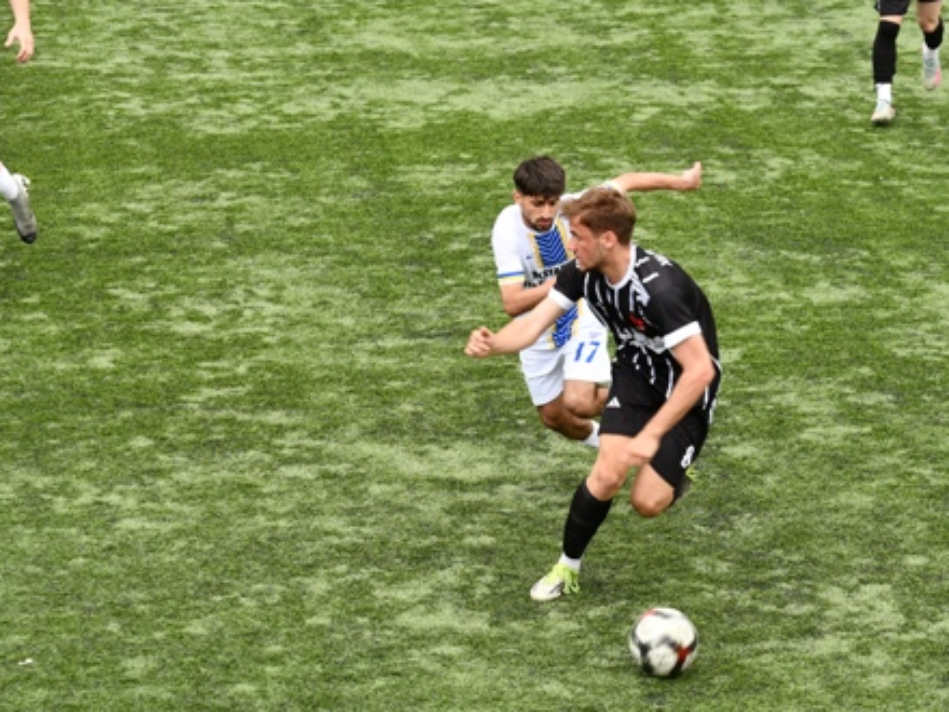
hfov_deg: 10.5
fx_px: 5181
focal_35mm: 189
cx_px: 556
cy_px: 379
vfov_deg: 7.9
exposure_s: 1/250
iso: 320
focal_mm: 90
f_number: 5.6
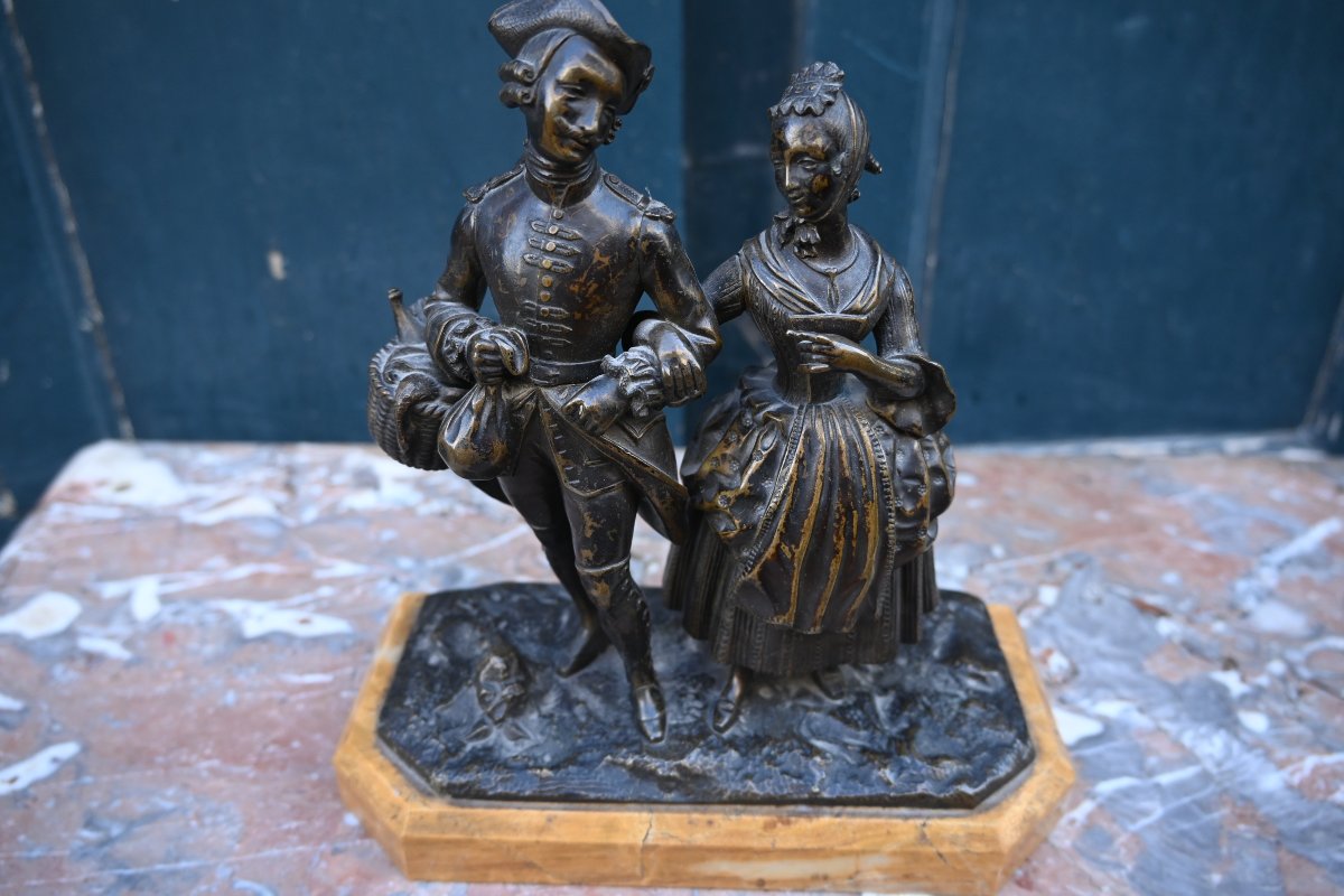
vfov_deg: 44.6
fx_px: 1092
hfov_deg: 63.2
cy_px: 448
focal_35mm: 29
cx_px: 672
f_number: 3.5
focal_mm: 19.5
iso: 400
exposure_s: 1/200
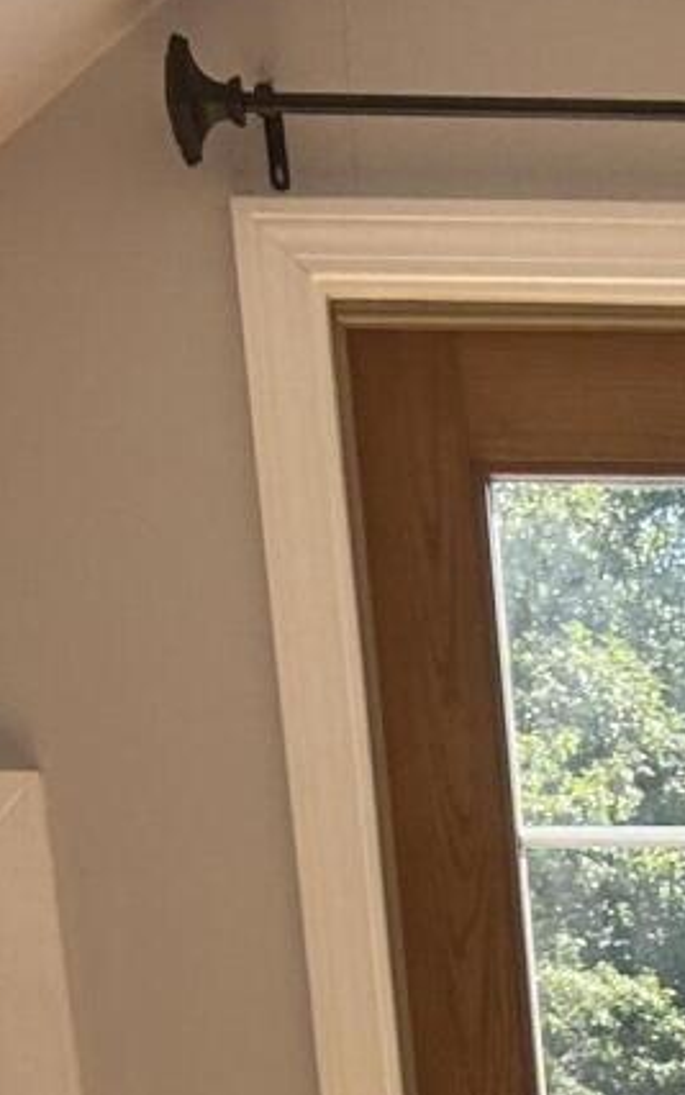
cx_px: 1388
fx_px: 3852
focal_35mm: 129
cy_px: 2282
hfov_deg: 9.5
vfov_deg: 13.5
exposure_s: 1/791
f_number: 1.5
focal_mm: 5.7
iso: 50
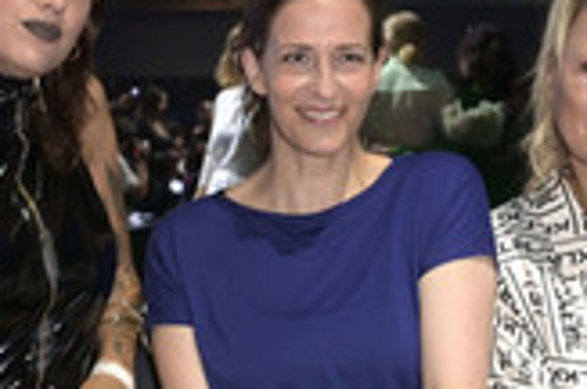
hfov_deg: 20.9
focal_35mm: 97
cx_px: 153
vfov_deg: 14.0
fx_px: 1579
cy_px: 285
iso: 2000
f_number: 4
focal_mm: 35
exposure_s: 1/50
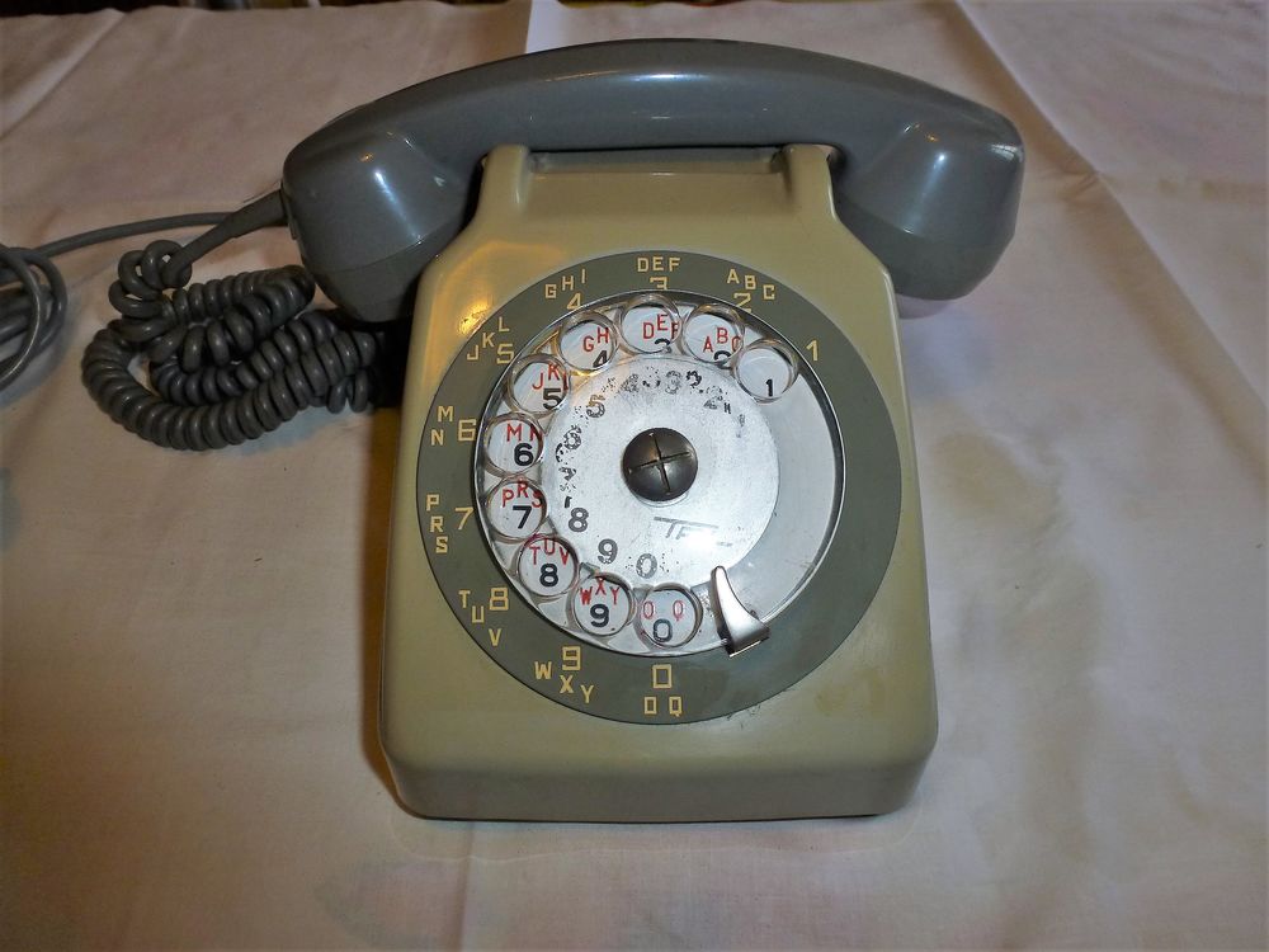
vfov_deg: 56.8
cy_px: 476
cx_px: 634
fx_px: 880
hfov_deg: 71.6
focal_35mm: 24
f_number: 3.3
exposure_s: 1/60
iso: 100
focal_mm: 4.3
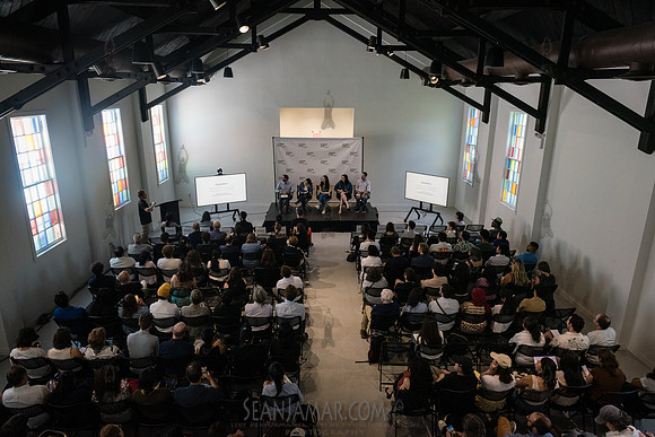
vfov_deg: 53.2
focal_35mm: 24
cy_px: 218
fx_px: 437
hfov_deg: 73.7
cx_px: 328
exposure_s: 1/400
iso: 4000
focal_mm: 24
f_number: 4
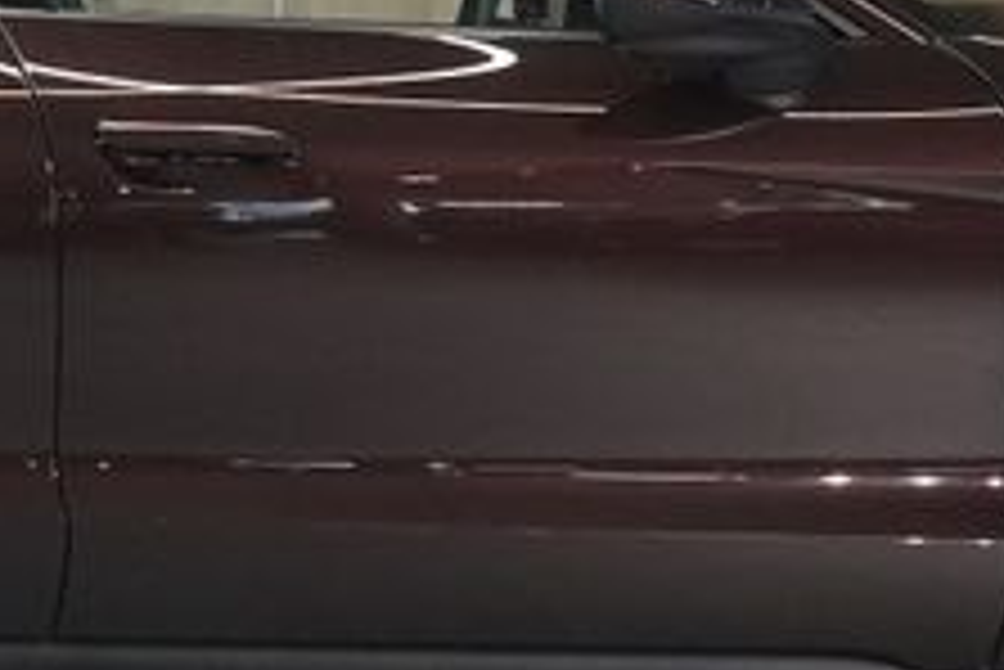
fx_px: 7674
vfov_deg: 5.0
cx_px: 167
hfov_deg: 7.5
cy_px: 110
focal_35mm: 275
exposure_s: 1/160
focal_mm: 60
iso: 6400
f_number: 5
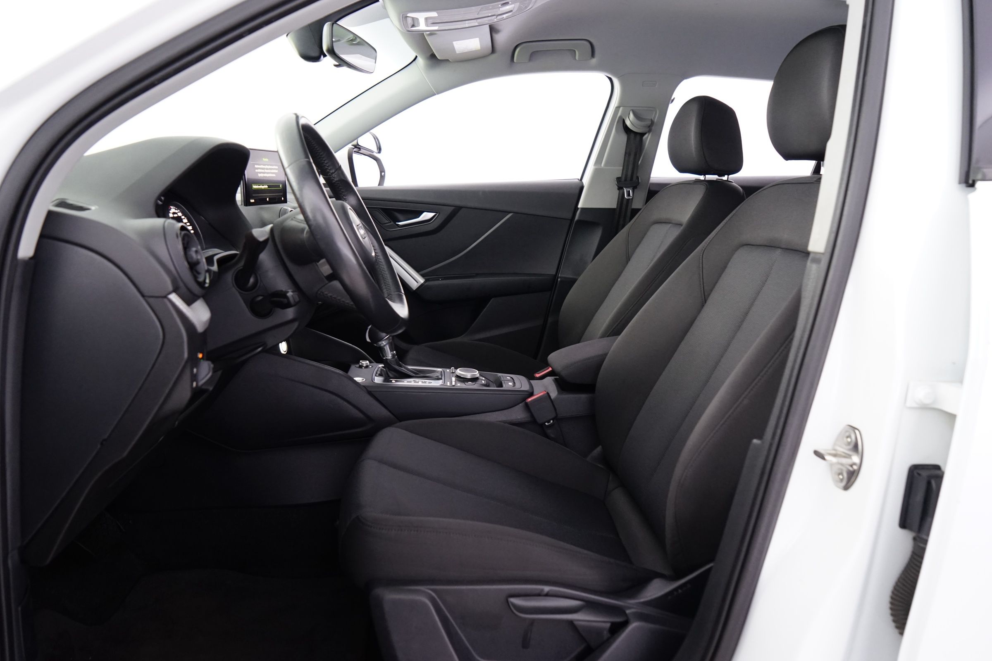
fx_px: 689
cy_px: 325
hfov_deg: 71.5
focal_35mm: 25
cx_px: 497
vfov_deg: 51.3
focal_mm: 24
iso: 1600
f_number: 5
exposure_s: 1/8
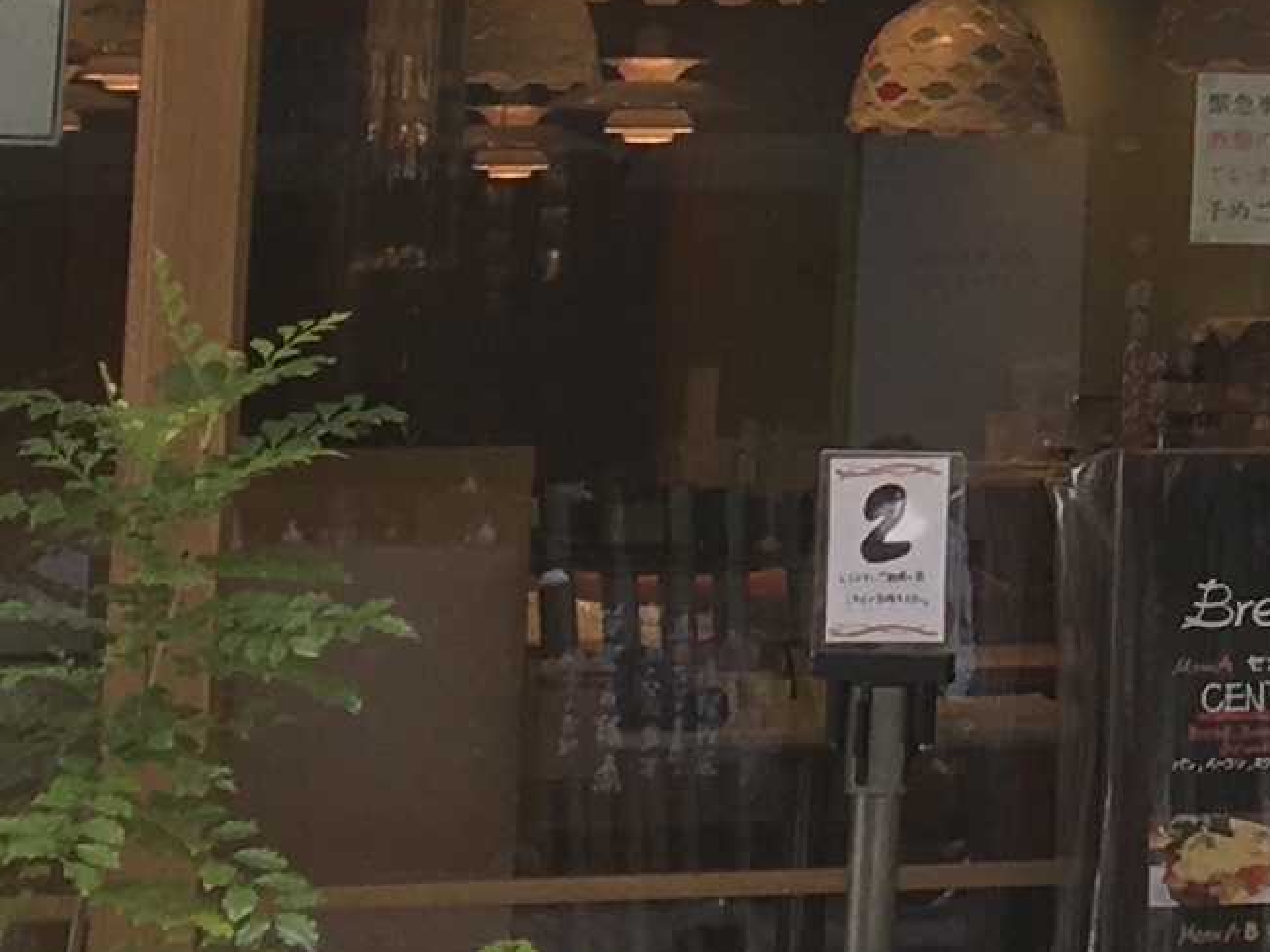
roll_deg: +0.1
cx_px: 2688
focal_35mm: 180
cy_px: -602
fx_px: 6601
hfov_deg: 10.0
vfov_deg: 8.0
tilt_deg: +7.3
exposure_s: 1/232
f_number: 2.2
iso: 25
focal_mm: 4.15
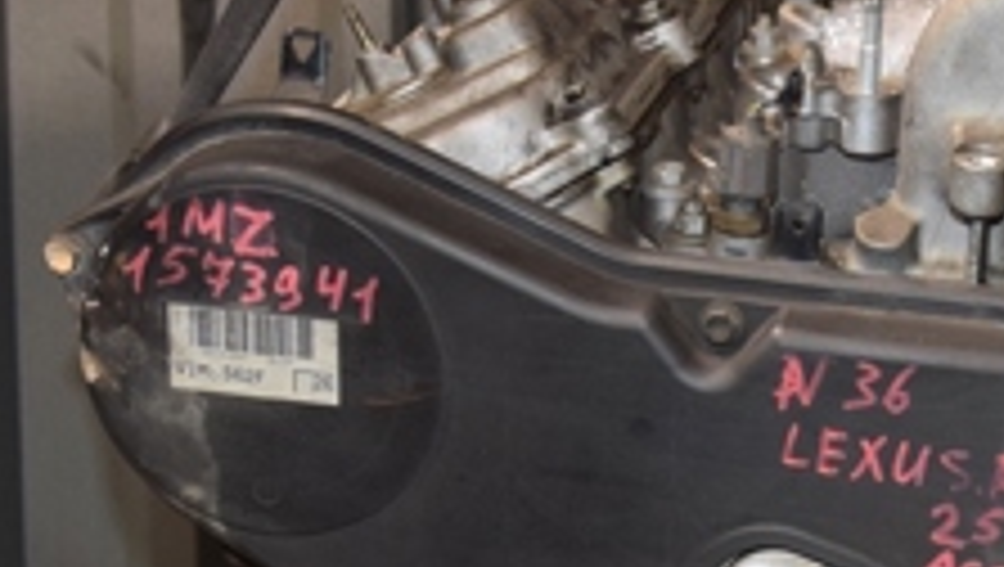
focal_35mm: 108
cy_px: 693
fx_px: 2878
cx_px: 774
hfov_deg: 19.6
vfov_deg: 11.0
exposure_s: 1/60
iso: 800
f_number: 5
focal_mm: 24
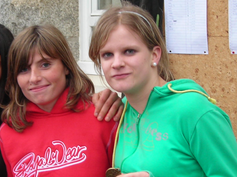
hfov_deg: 21.0
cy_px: 136
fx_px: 637
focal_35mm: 93
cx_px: 77
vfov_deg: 15.8
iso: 50
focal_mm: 6.8
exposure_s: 1/13.2
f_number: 3.3
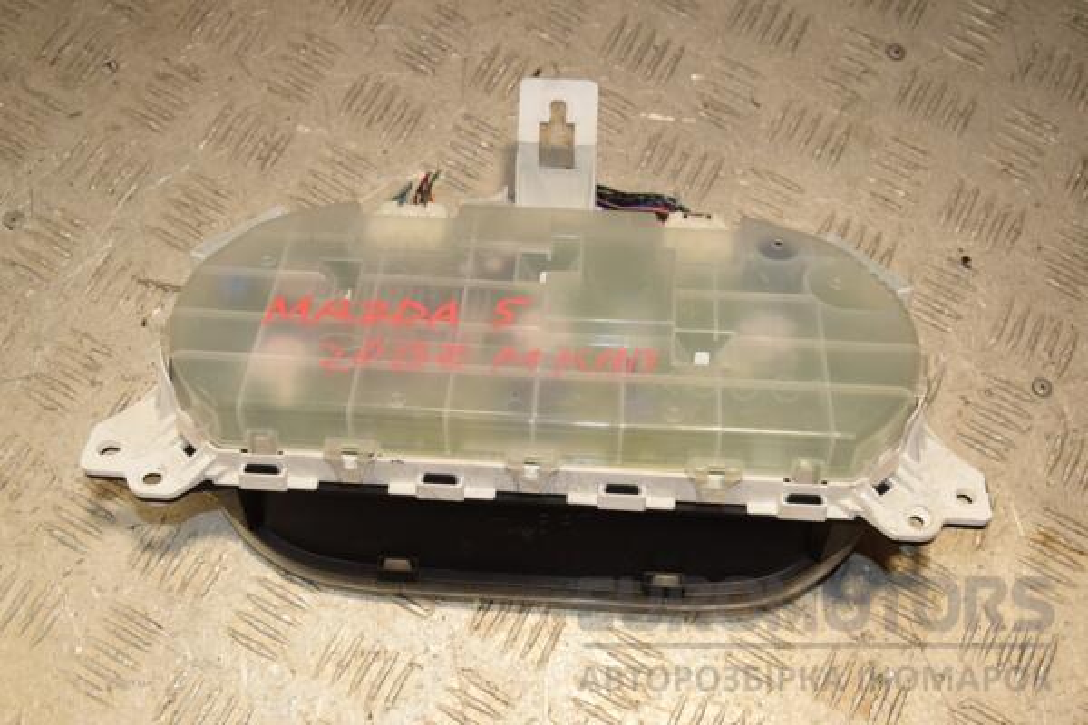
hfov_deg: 43.6
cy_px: 362
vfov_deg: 29.9
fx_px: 1360
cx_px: 544
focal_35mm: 45
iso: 800
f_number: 7.1
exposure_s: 1/200
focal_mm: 30
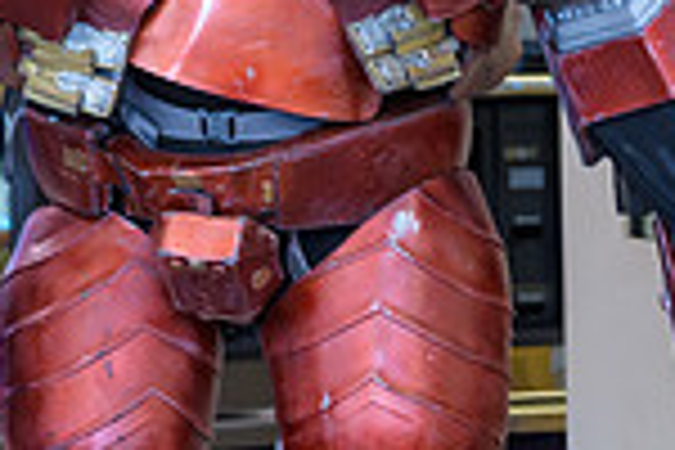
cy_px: 97
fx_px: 2756
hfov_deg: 13.9
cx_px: 86
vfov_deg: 9.3
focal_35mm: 147
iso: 800
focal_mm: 38
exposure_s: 1/125
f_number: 3.2
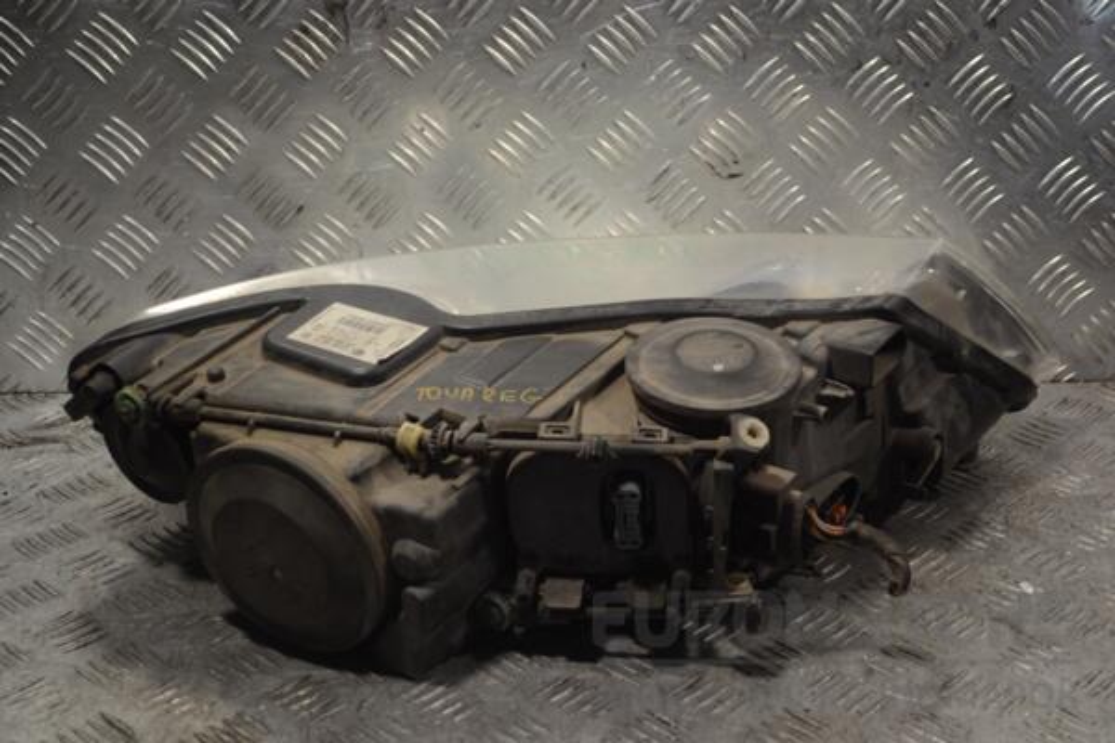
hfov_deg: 35.1
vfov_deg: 23.8
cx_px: 558
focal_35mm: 57
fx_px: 1765
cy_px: 372
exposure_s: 1/30
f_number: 5
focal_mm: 38
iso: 100
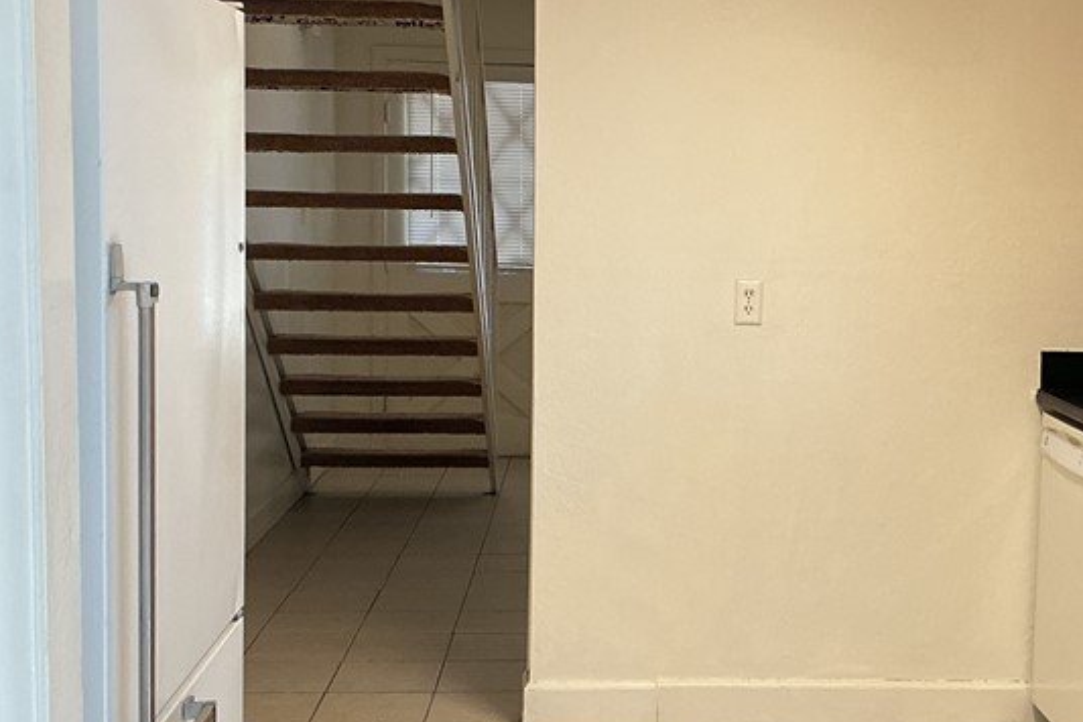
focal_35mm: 58
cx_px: 729
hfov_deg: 34.2
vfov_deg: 23.4
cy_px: 352
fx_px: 1744
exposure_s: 1/60
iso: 125
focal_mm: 3
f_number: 1.8
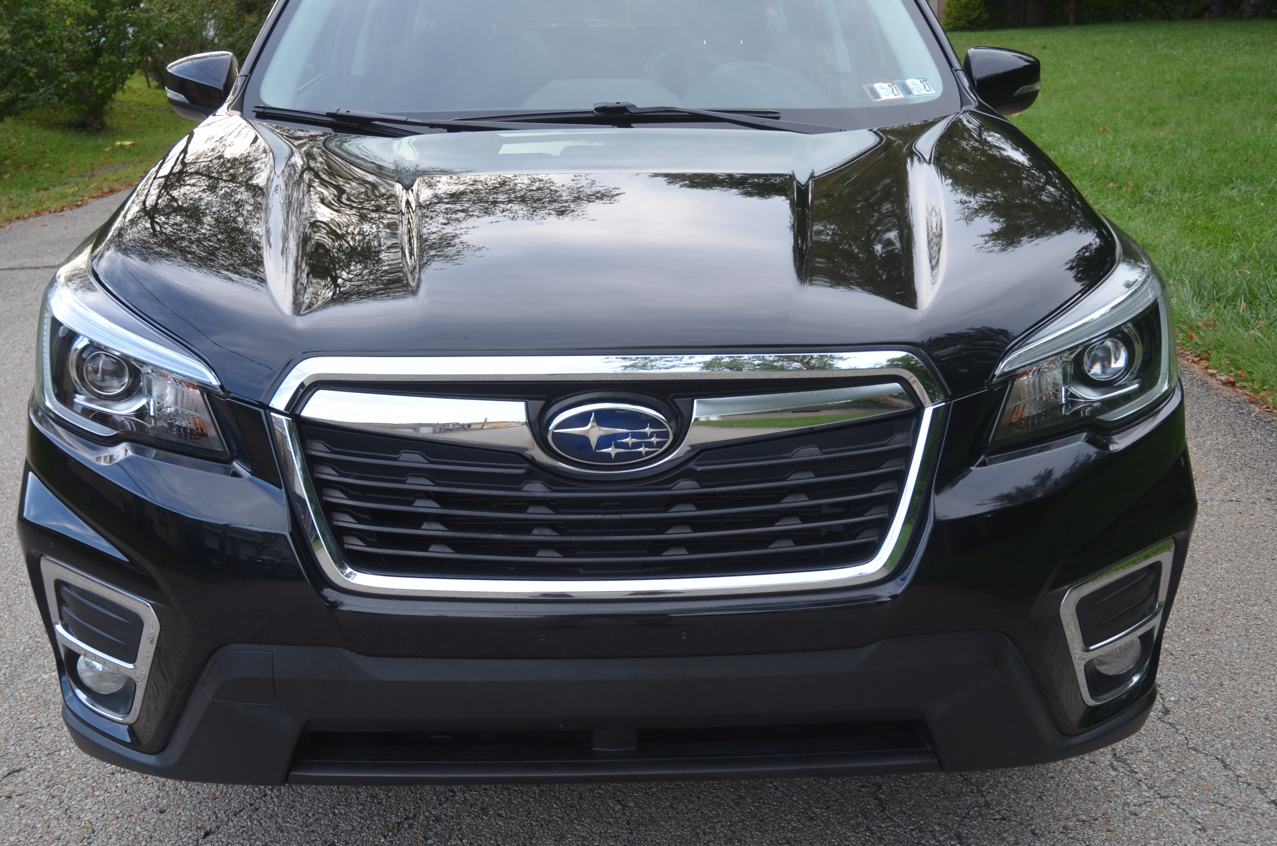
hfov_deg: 48.0
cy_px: 423
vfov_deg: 32.9
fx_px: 1434
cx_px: 638
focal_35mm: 40
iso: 400
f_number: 5
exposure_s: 1/100
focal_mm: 27
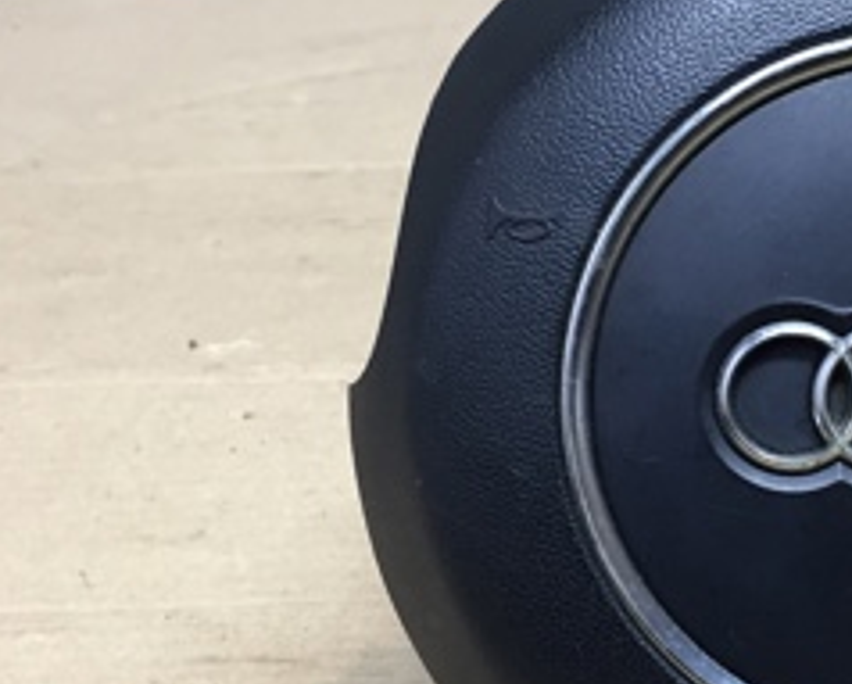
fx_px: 1919
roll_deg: +0.9
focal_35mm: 76
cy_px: 358
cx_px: 766
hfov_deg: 24.3
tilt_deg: -25.5
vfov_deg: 20.2
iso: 100
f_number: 2.2
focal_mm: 4.15
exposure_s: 1/33
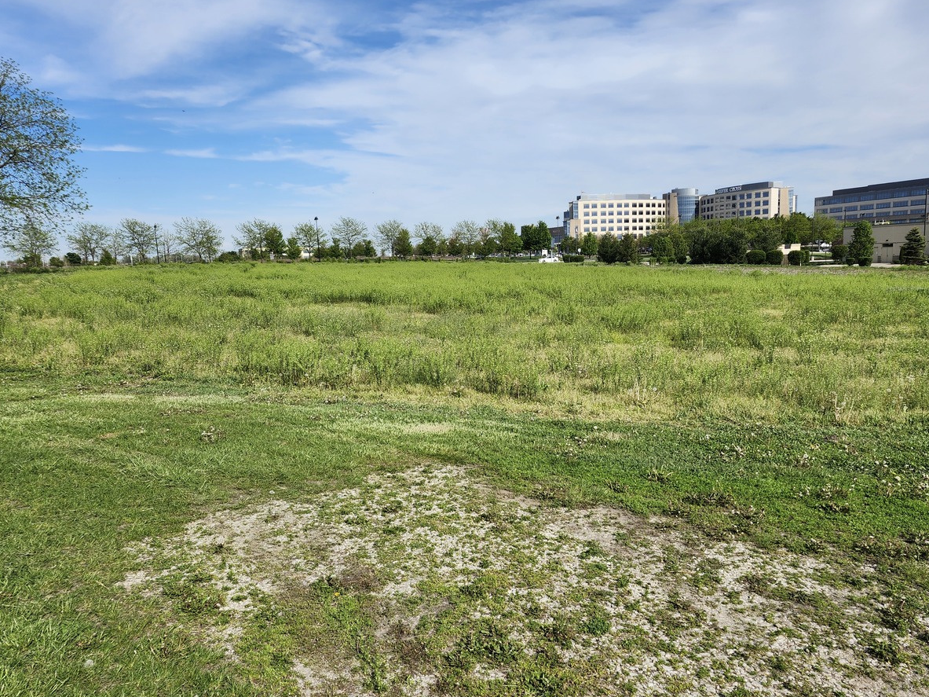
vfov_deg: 49.7
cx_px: 509
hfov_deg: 63.3
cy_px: 369
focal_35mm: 28
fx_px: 751
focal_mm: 5.54
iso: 25
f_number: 1.8
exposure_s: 1/2175
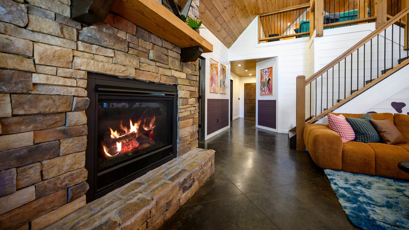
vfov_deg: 70.2
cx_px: 203
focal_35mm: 15
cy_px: 100
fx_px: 163
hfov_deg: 103.0
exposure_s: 1/80
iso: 800
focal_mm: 14
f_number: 4
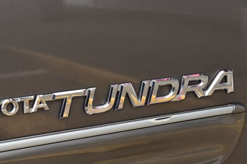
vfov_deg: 12.5
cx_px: 91
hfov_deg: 18.6
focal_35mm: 110
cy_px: 95
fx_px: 752
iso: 400
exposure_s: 1/100
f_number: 9
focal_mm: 55
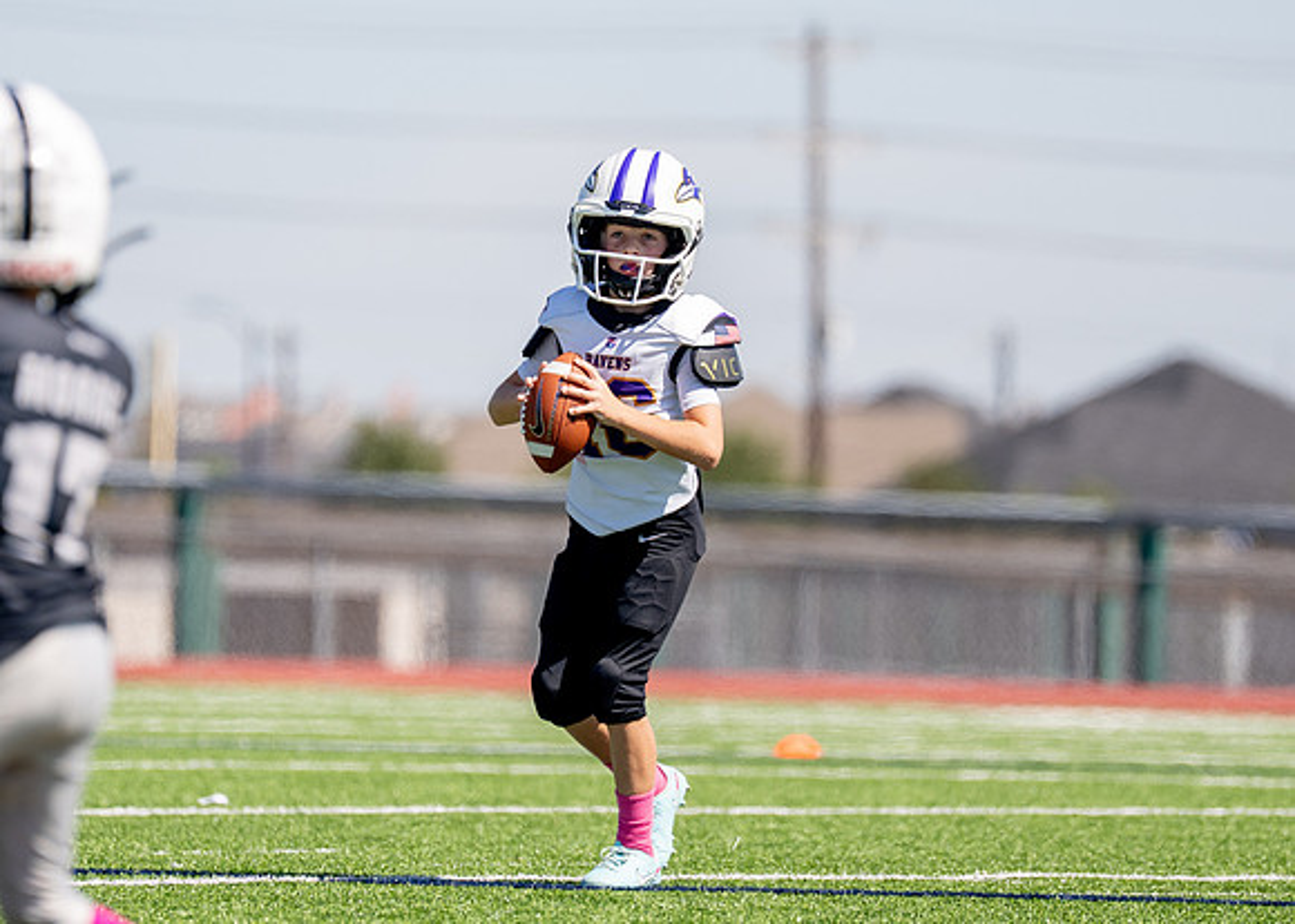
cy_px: 460
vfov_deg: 3.9
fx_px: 13650
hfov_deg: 5.4
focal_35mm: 371
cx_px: 666
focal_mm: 200
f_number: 2.8
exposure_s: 1/4000
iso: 200
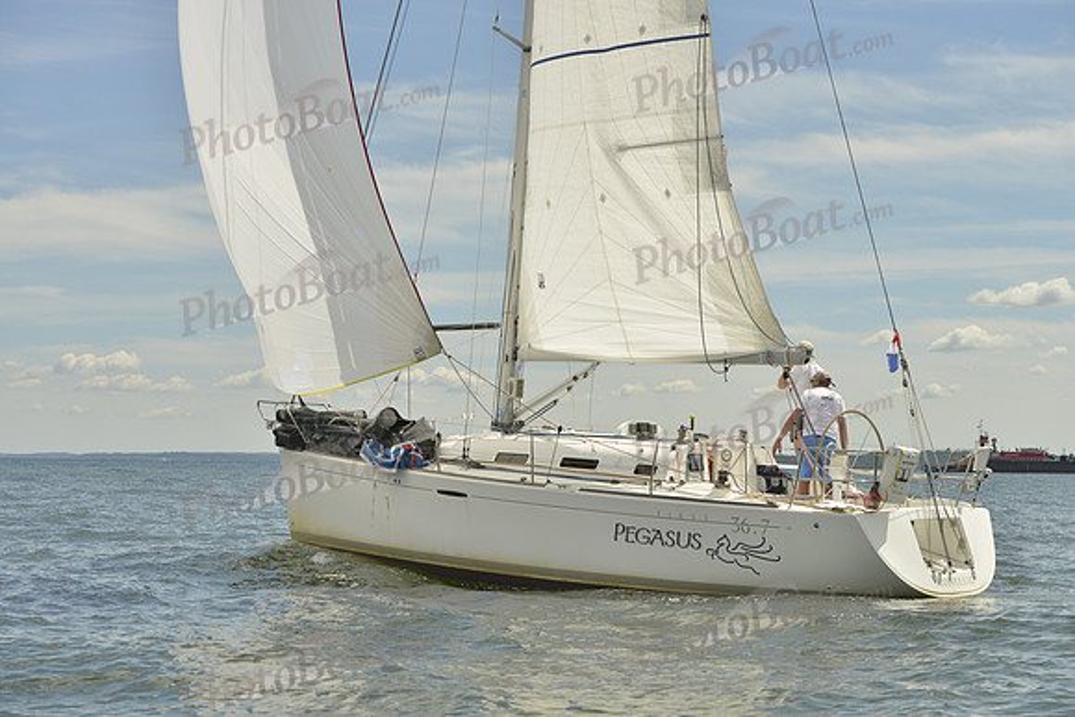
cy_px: 358
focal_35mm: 70
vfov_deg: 19.5
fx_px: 2091
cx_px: 538
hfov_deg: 28.8
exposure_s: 1/1000
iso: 200
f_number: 8
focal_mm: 70
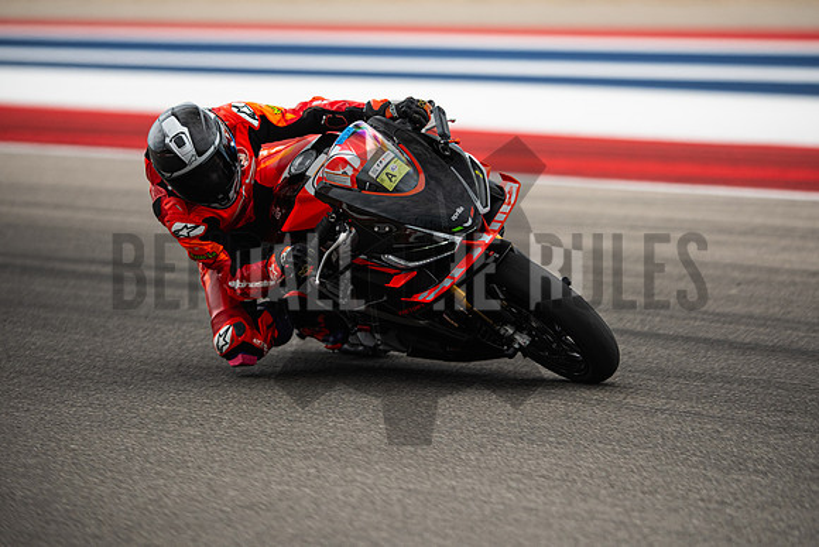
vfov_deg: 4.6
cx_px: 410
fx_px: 6826
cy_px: 274
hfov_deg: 6.9
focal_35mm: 300
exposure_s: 1/5000
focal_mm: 200
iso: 400
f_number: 2
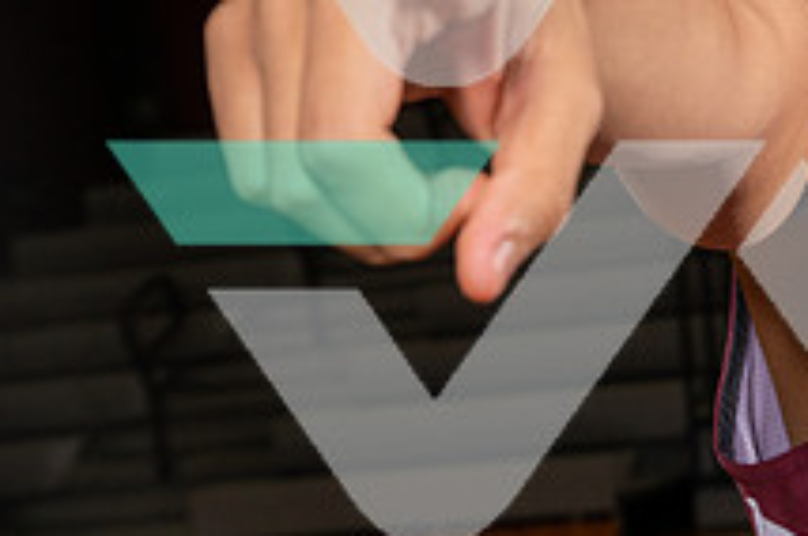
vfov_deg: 9.4
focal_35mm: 144
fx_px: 3227
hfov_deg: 13.7
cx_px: 1080
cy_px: -115
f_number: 8
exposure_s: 1/250
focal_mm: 53
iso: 500
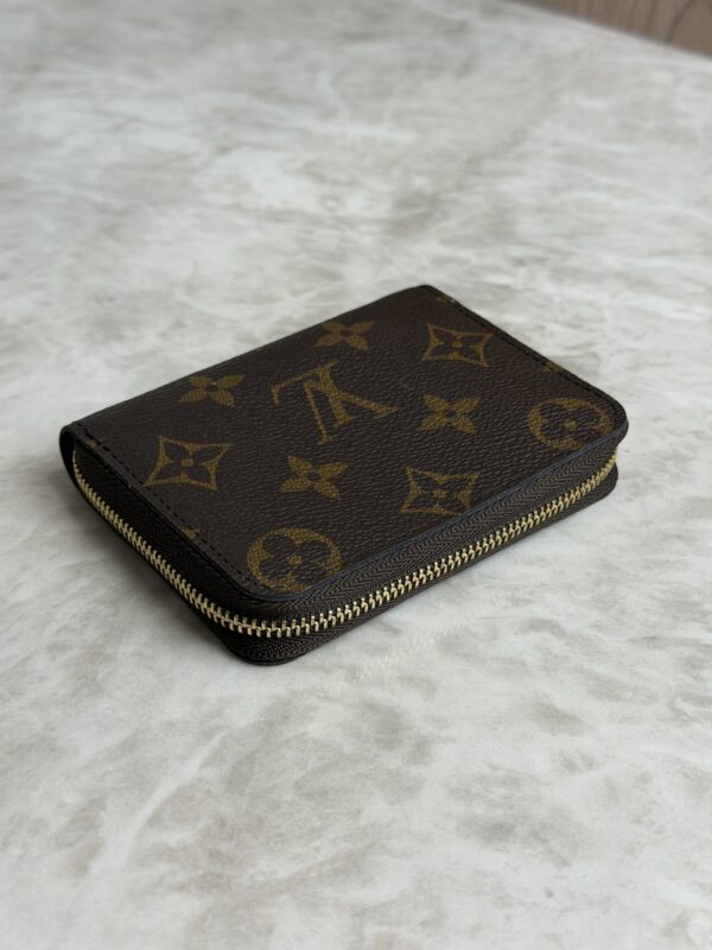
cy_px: 475
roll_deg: -0.4
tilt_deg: -37.7
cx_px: 356
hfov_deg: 30.3
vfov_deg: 39.7
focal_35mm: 48
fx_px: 1316
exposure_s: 1/122
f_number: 1.78
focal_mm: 6.76
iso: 50
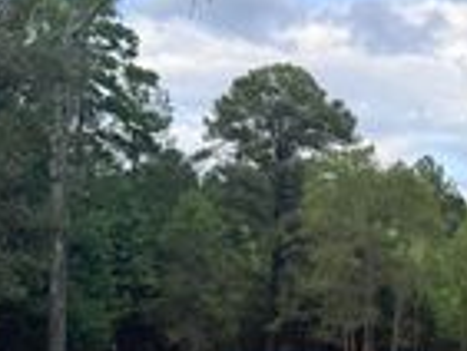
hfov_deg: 20.7
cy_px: 217
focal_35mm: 85
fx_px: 1148
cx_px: 626
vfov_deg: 17.4
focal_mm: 6.76
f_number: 1.78
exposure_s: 1/2299
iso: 80
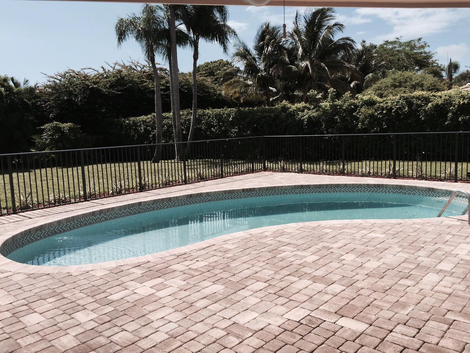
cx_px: 235
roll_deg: +2.2
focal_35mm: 29
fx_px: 394
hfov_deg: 61.7
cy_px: 176
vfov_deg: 48.2
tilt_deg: -6.4
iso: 32
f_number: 2.2
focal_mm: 4.15
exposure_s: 1/2198
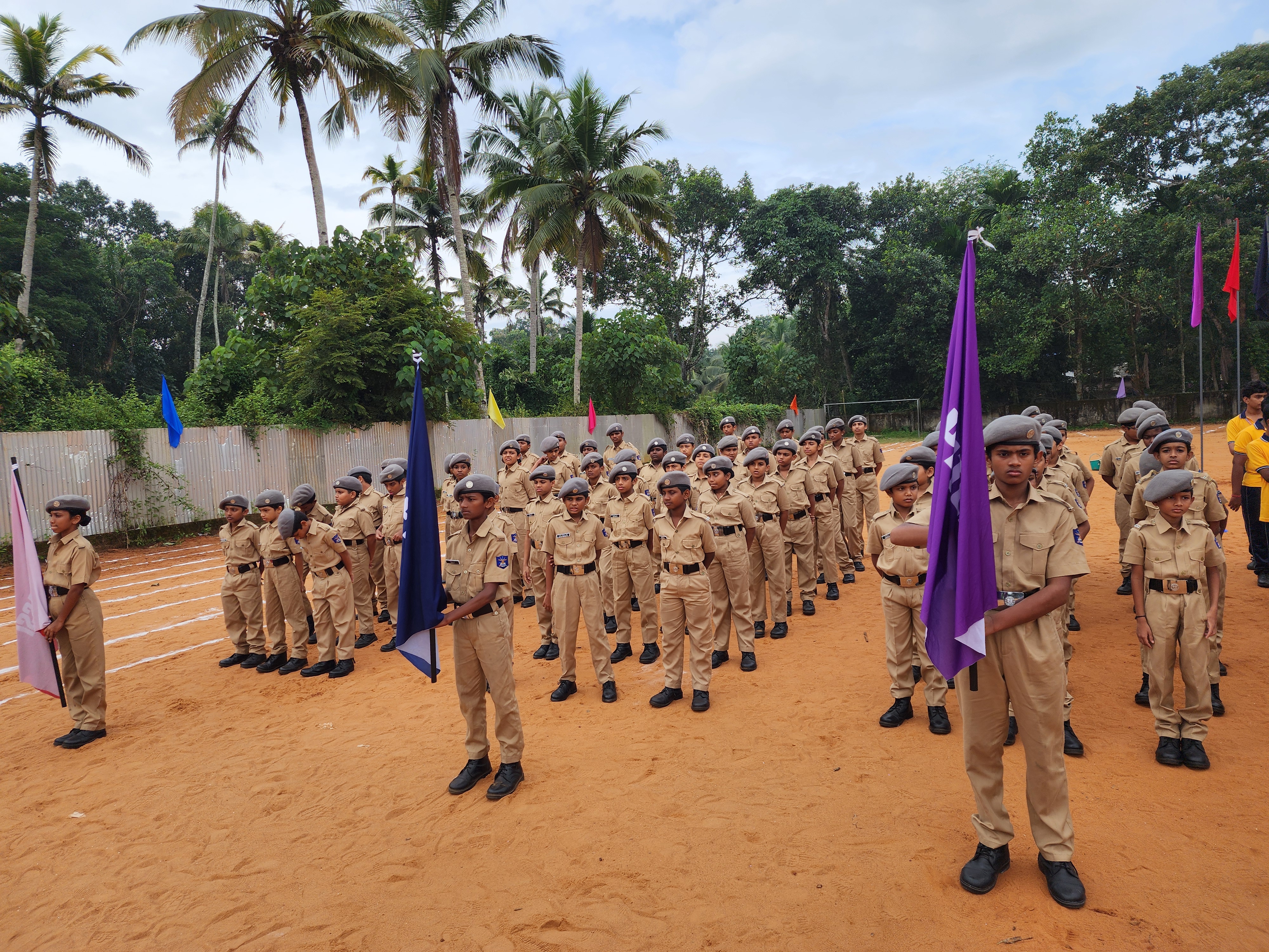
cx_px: 634
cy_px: 476
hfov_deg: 73.9
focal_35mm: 23
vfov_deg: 58.9
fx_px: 843
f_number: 1.8
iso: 12
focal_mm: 6.4
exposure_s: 1/435
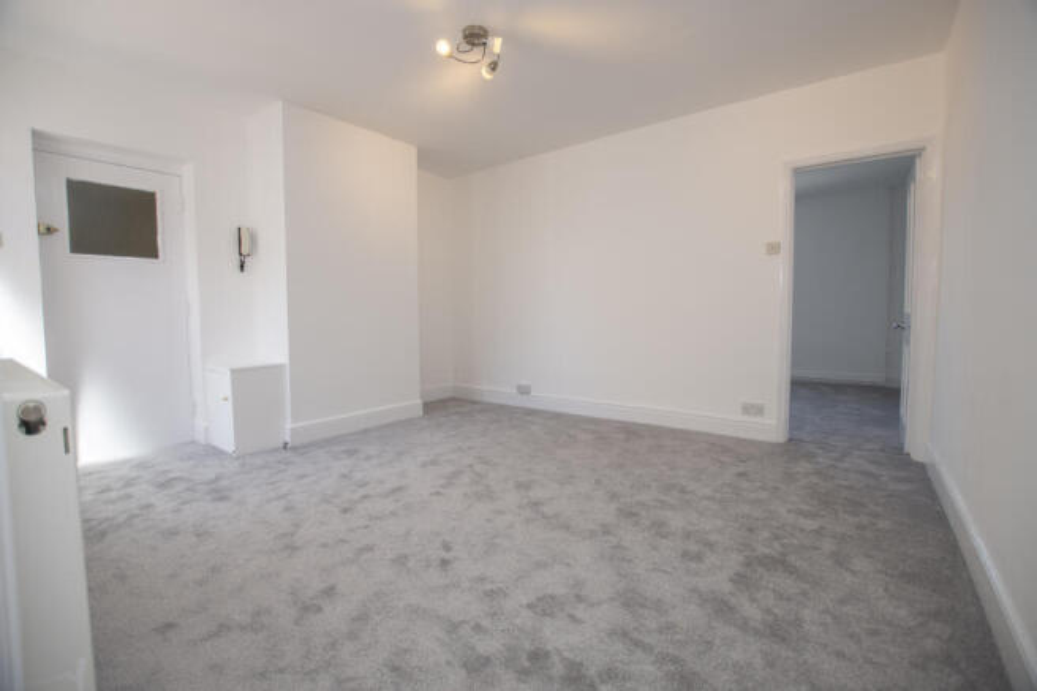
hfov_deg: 100.4
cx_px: 518
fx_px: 432
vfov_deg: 77.3
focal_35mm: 15
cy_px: 346
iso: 200
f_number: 3.5
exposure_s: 1/125
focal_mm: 10
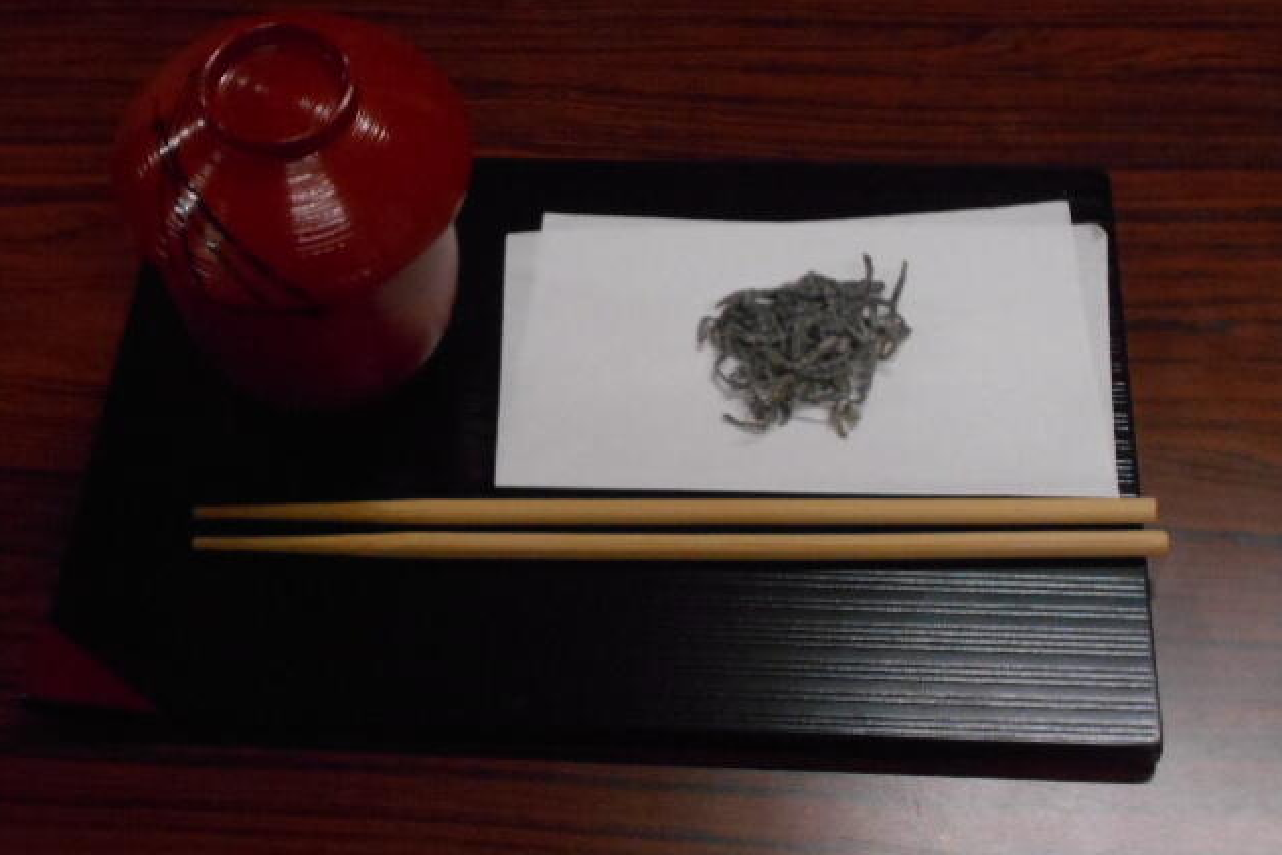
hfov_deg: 32.9
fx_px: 2172
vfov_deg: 22.3
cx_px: 642
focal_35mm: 61
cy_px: 401
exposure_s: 1/160
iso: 800
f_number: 4.9
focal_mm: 10
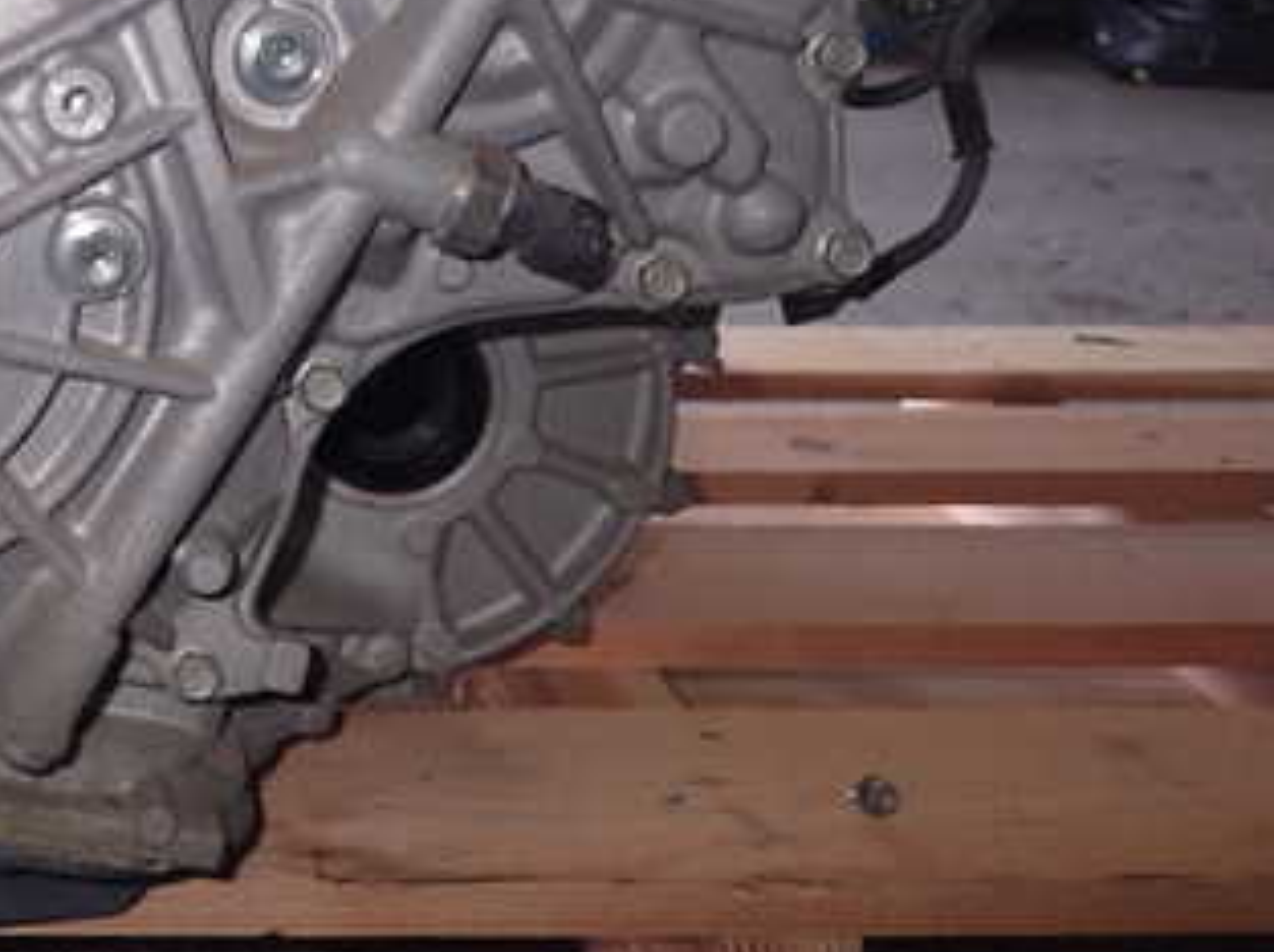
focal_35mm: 48
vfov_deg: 29.6
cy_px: 199
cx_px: 65
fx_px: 1765
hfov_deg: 36.5
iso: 200
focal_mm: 4.5
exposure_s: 1/30
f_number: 5.6
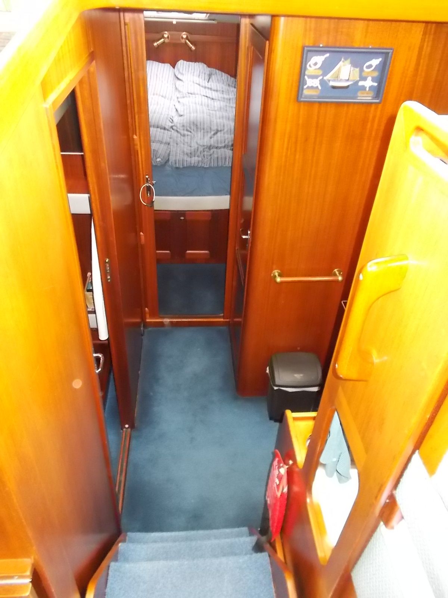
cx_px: 224
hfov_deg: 53.1
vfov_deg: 67.3
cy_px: 299
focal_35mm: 26
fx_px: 449
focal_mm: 4.6
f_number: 3.2
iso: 640
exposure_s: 1/25
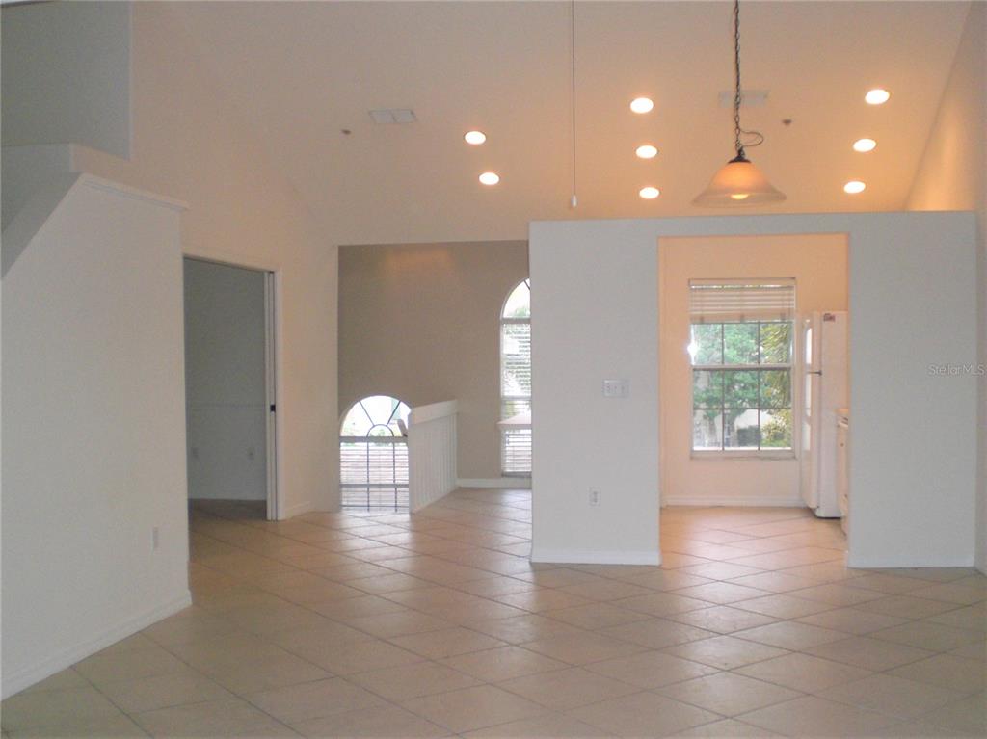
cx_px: 494
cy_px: 370
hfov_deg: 49.0
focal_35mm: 38
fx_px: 1083
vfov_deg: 37.7
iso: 200
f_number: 3.1
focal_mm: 6.3
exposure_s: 1/60
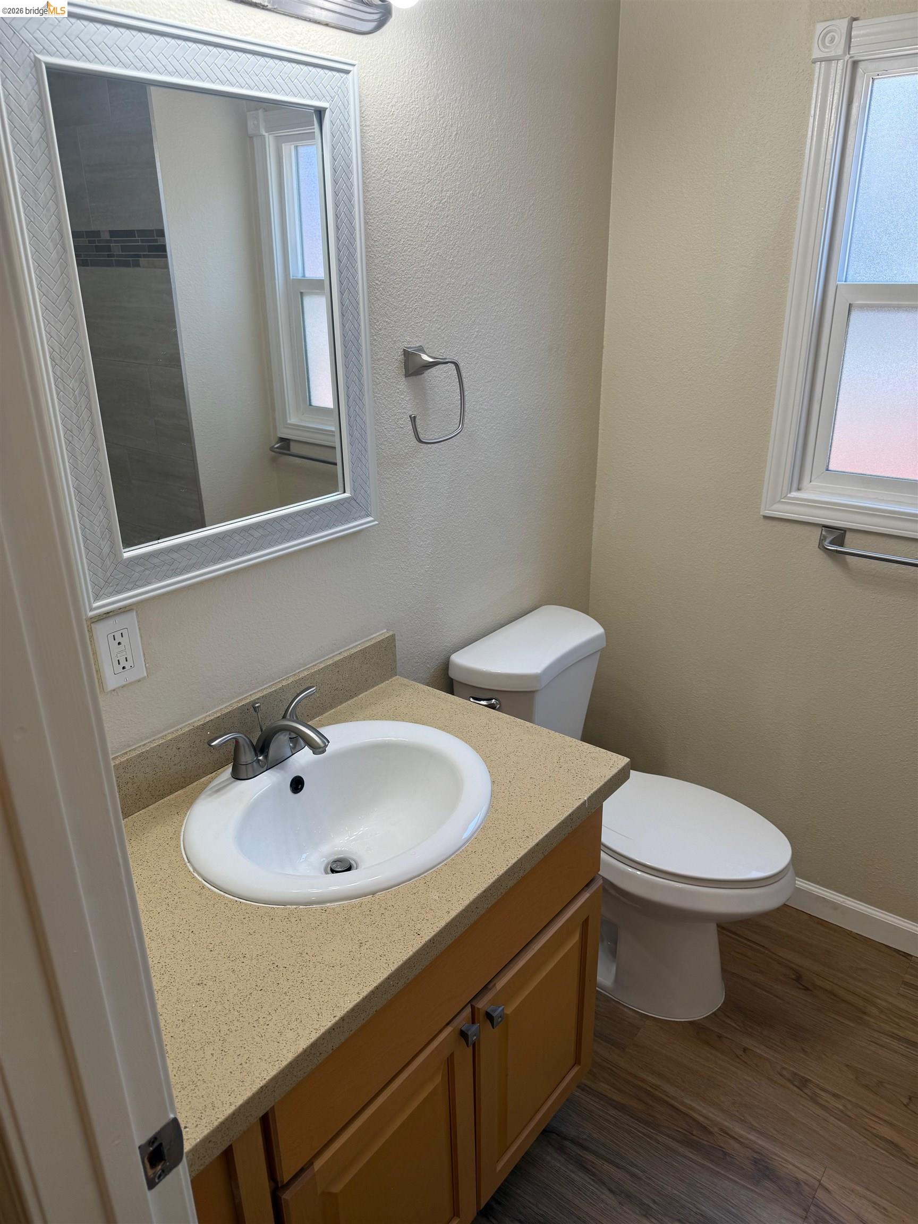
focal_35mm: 24
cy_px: 612
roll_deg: +0.4
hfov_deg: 56.8
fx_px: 849
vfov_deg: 71.6
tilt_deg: -22.6
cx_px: 459
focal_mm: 6.76
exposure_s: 1/120
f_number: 1.78
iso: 50
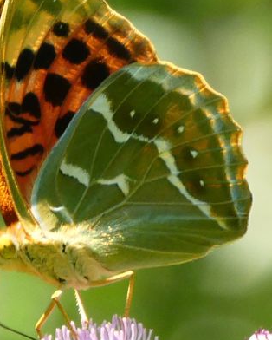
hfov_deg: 0.9
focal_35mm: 1755
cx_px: 77
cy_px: 161
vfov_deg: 1.1
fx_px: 17646
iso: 200
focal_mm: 148.1
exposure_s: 1/125
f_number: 5.6
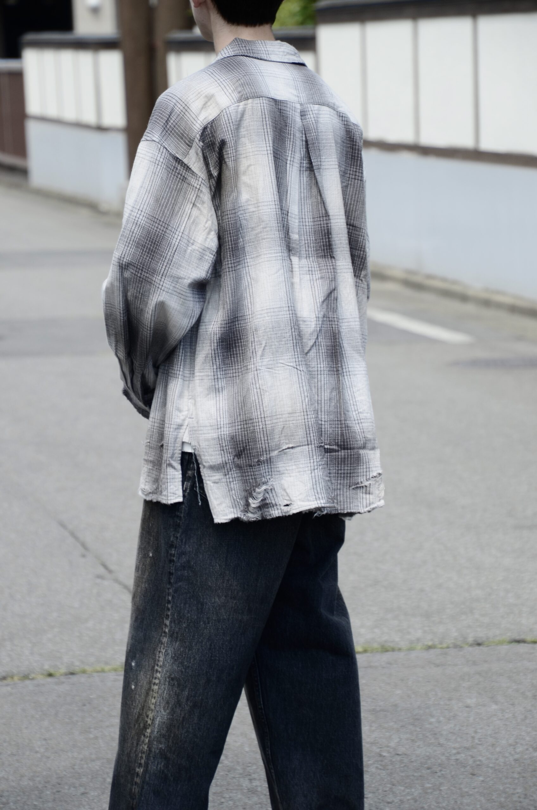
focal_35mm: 150
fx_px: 3371
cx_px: 268
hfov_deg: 9.1
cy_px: 405
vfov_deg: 13.7
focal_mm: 100
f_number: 5.6
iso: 200
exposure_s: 1/320
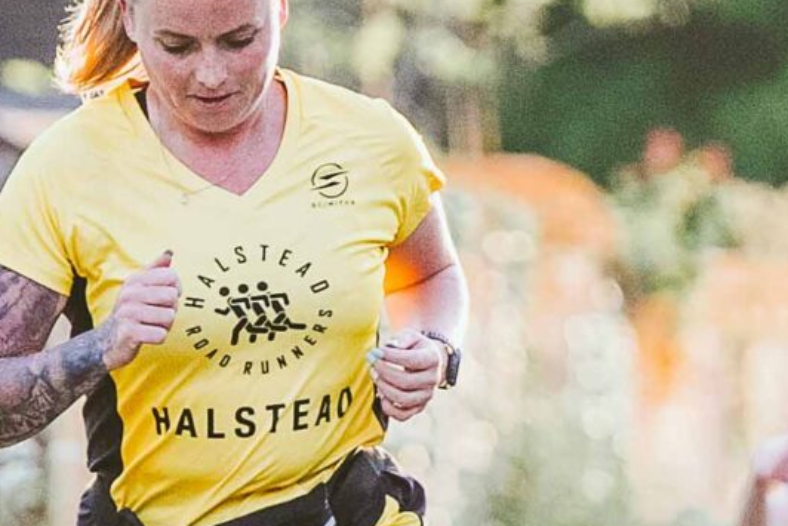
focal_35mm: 1117
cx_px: 108
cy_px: 734
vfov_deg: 1.2
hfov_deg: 1.8
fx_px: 24455
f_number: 2.8
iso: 500
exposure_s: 1/1250
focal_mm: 155
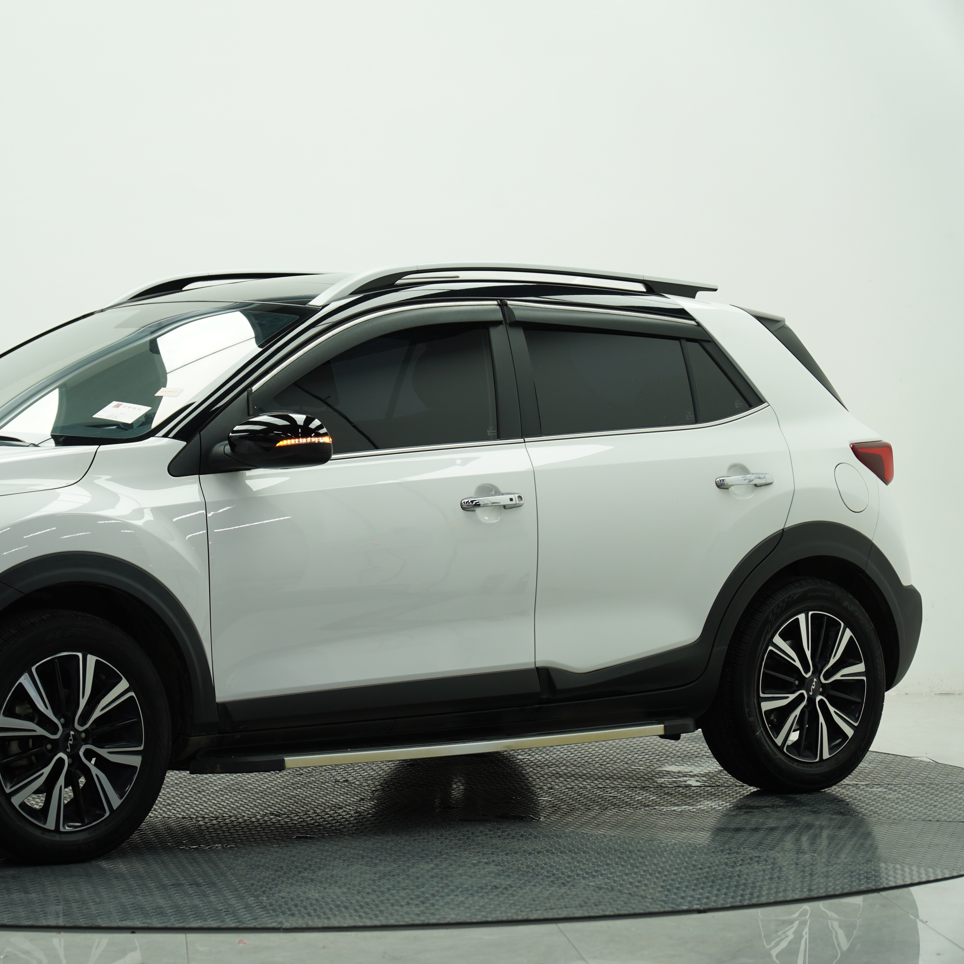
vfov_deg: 17.4
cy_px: 485
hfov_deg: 17.3
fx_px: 3151
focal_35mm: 100
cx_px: 240
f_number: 2.8
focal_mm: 52
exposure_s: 1/160
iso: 160
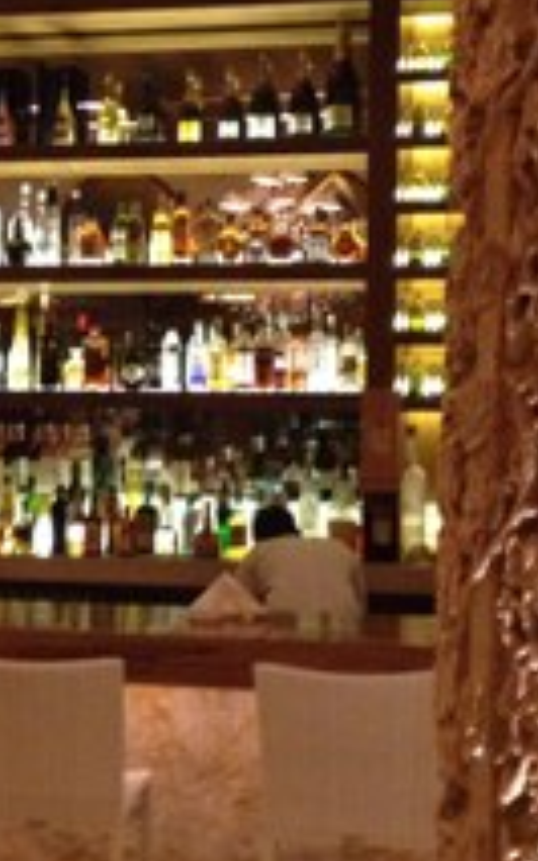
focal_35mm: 82
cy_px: 364
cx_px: 89
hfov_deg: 15.8
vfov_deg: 25.2
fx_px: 1925
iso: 640
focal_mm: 4.28
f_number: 2.4
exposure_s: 1/15
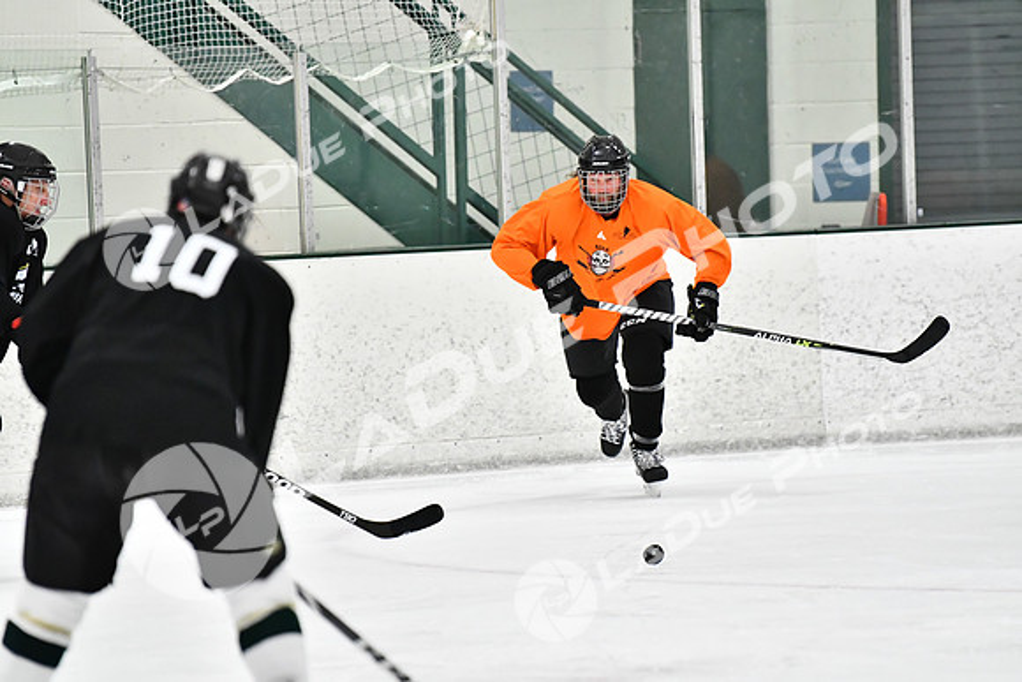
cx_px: 511
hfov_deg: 7.4
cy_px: 341
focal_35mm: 278
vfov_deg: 5.0
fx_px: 7879
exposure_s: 1/1250
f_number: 2.8
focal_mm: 185
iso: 5000
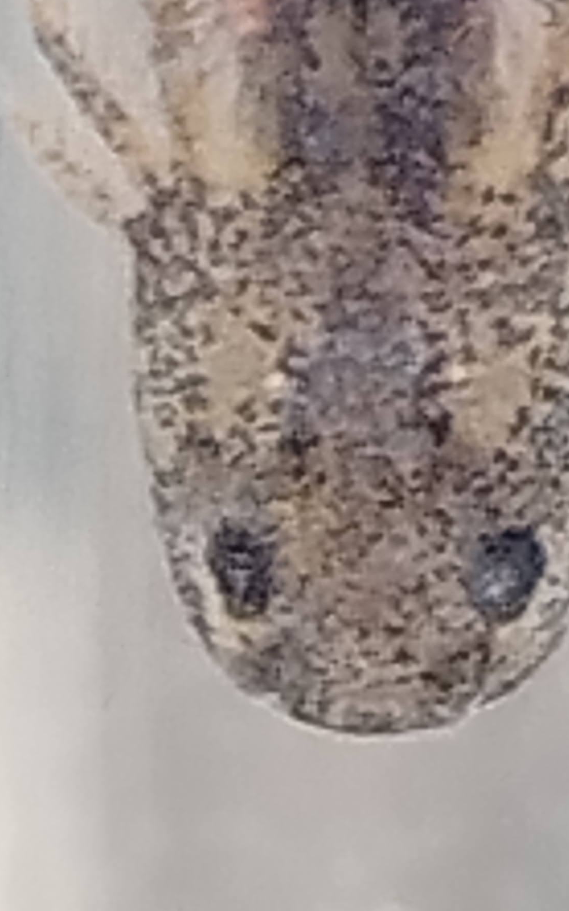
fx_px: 11415
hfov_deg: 2.9
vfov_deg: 4.6
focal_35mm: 460
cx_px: 300
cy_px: 19
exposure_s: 1/25
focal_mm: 5.25
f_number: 1.75
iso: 809
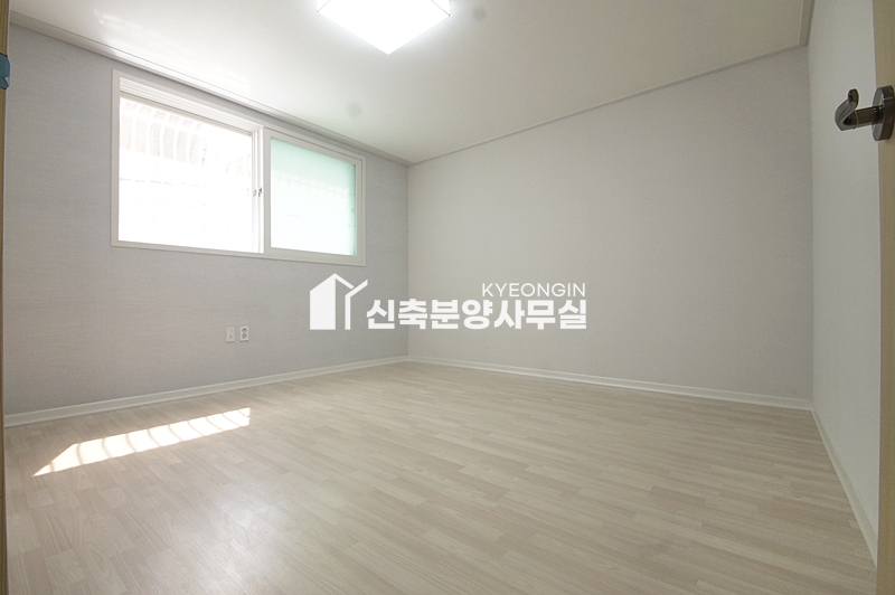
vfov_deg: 77.2
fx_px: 373
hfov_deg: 100.4
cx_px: 448
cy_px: 298
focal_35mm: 15
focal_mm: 10
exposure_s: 1/60
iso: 1600
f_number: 9
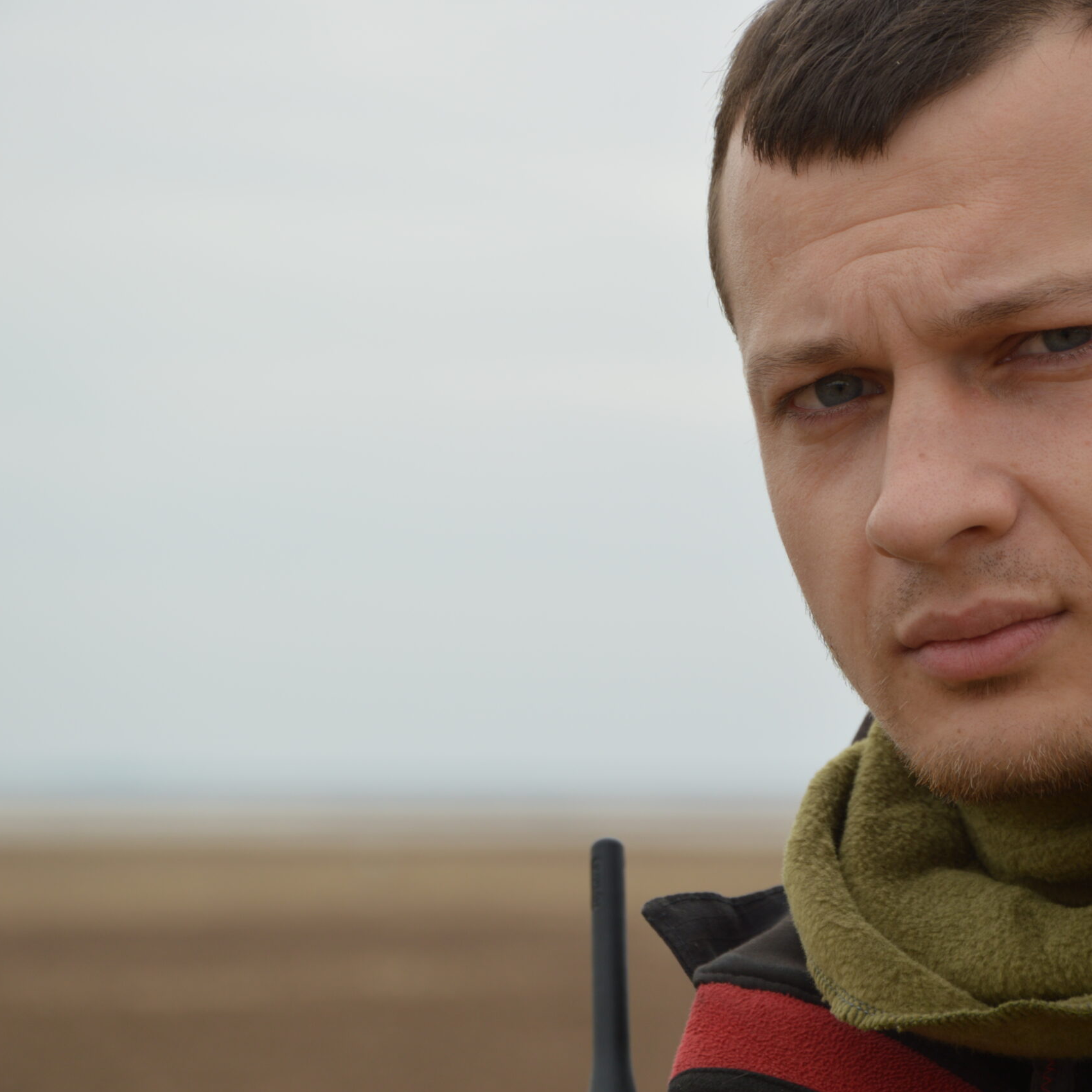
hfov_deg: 9.3
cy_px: 546
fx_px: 6710
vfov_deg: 9.3
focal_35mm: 188
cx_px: 701
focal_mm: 98
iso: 100
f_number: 7.1
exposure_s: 1/200
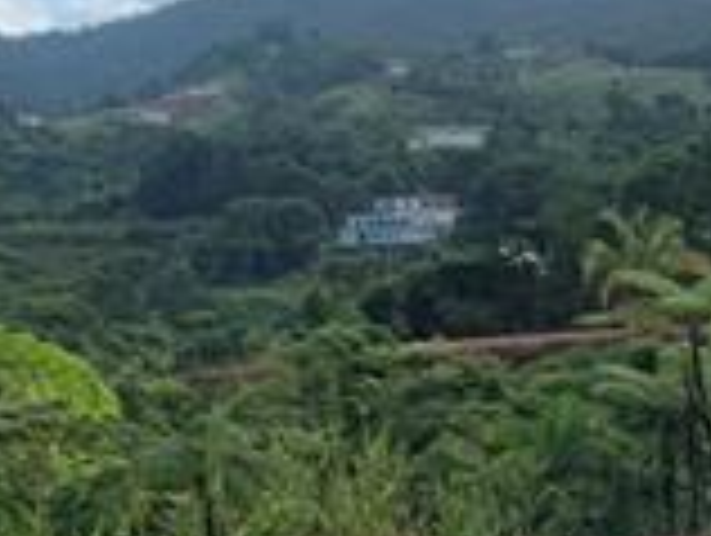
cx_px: 1328
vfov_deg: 8.8
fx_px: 3456
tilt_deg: -4.5
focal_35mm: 168
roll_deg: +2.3
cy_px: 455
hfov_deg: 10.9
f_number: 1.8
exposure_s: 1/2160
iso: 25
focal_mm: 4.25
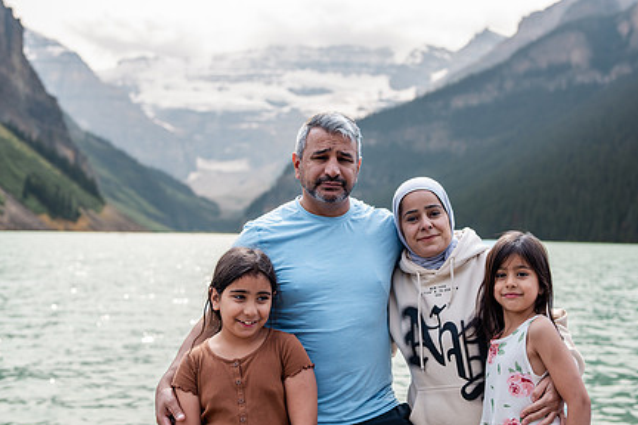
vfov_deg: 28.5
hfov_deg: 41.8
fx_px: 833
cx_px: 356
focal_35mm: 47
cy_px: 271
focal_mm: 35
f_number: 2.5
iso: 200
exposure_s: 1/2000
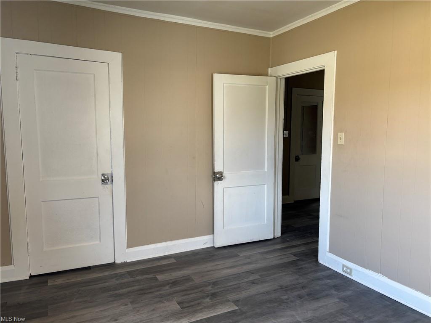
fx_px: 324
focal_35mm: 26
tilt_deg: -7.5
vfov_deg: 53.1
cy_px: 162
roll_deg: -0.7
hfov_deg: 67.3
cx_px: 216
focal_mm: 5.96
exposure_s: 1/121
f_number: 1.6
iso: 80
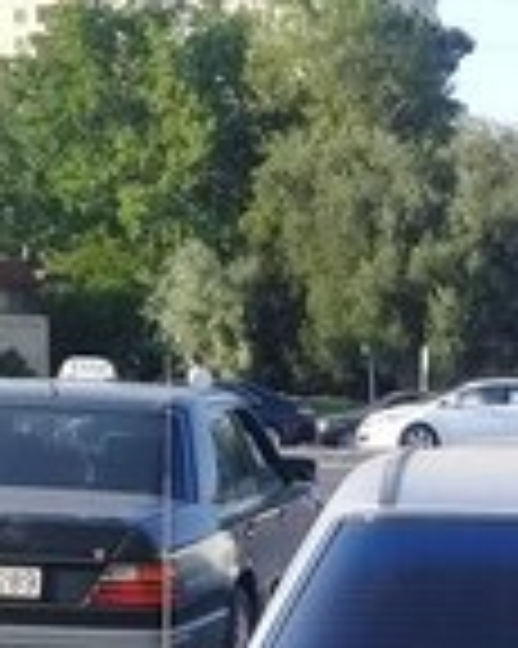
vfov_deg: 17.5
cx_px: 671
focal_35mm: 104
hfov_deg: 14.2
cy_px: 796
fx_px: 1995
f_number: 2.2
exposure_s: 1/300
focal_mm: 3.3
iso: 50
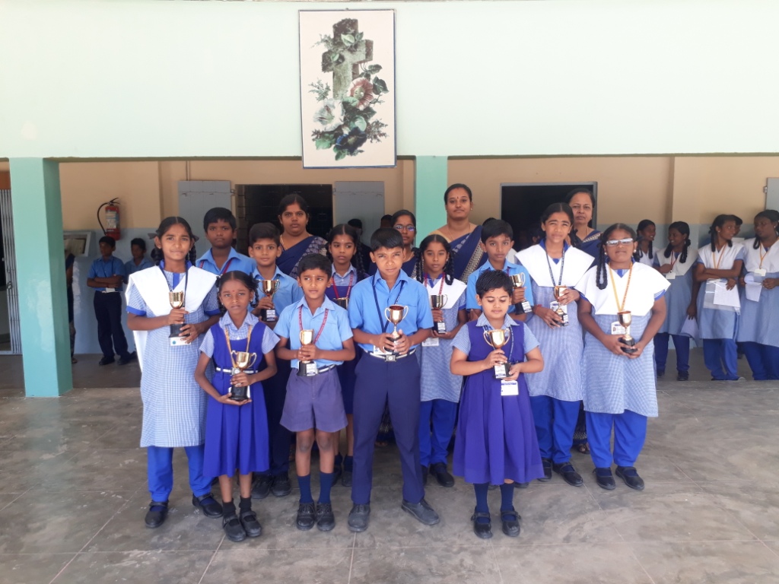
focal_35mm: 27
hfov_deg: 65.3
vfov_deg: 51.4
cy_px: 292
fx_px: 608
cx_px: 390
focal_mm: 3.6
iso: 40
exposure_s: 1/173
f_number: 1.9
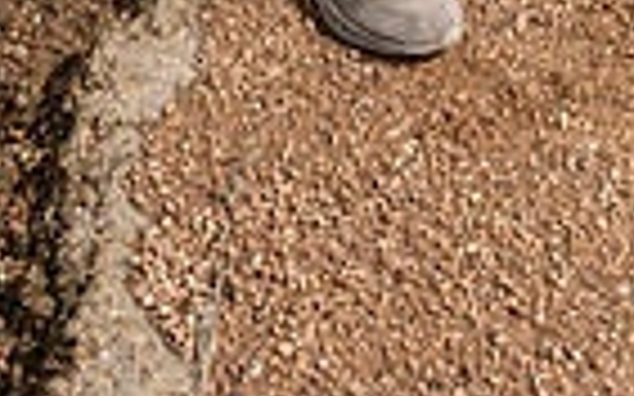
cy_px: -549
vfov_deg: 11.0
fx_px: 1744
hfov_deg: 20.6
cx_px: 324
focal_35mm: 101
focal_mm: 31
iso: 125
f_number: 6.3
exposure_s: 1/250
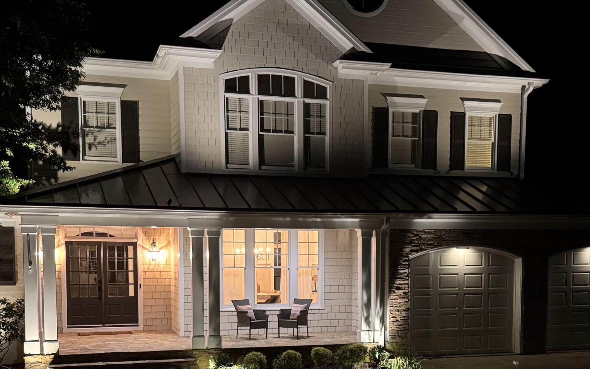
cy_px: 313
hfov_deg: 40.2
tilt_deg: -5.2
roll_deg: -0.1
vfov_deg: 25.2
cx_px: 331
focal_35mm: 50
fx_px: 804
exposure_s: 1/30
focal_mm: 6.76
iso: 1250
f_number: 1.78
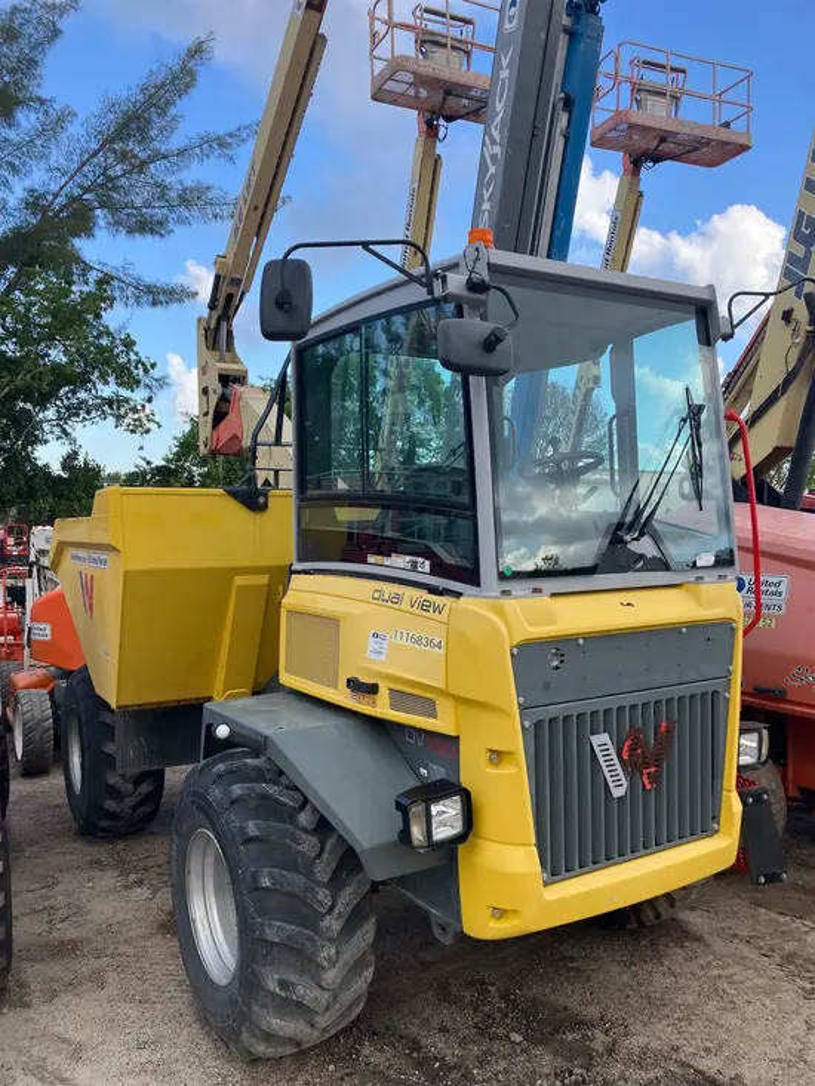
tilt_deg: -2.5
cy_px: 543
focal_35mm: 28
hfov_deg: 49.8
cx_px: 408
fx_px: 879
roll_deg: -0.6
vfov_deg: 63.4
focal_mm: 3.99
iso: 32
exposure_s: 1/522
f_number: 1.8
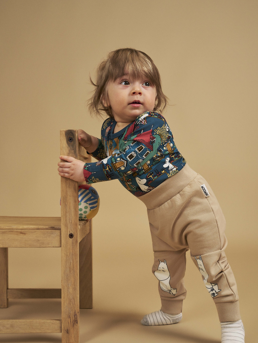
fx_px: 447
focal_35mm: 45
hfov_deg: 32.2
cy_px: 183
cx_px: 130
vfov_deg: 42.1
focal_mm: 41
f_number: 6.3
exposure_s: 1/400
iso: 1250
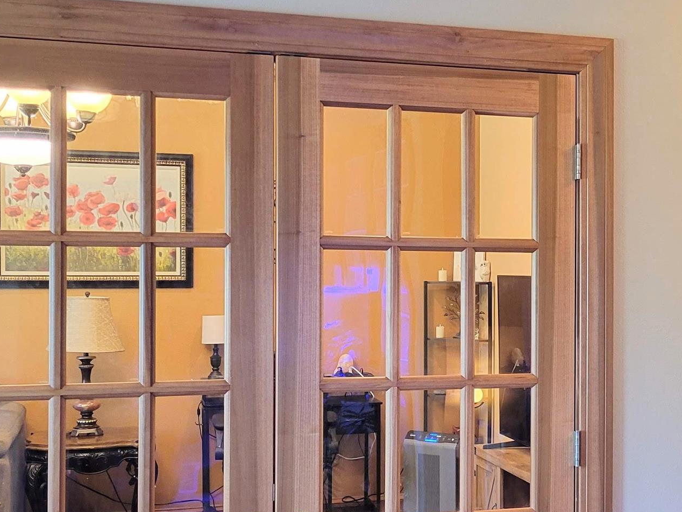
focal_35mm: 63
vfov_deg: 23.3
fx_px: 1241
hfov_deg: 29.7
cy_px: 283
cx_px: 587
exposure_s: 1/40
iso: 200
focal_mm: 5.4
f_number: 1.8
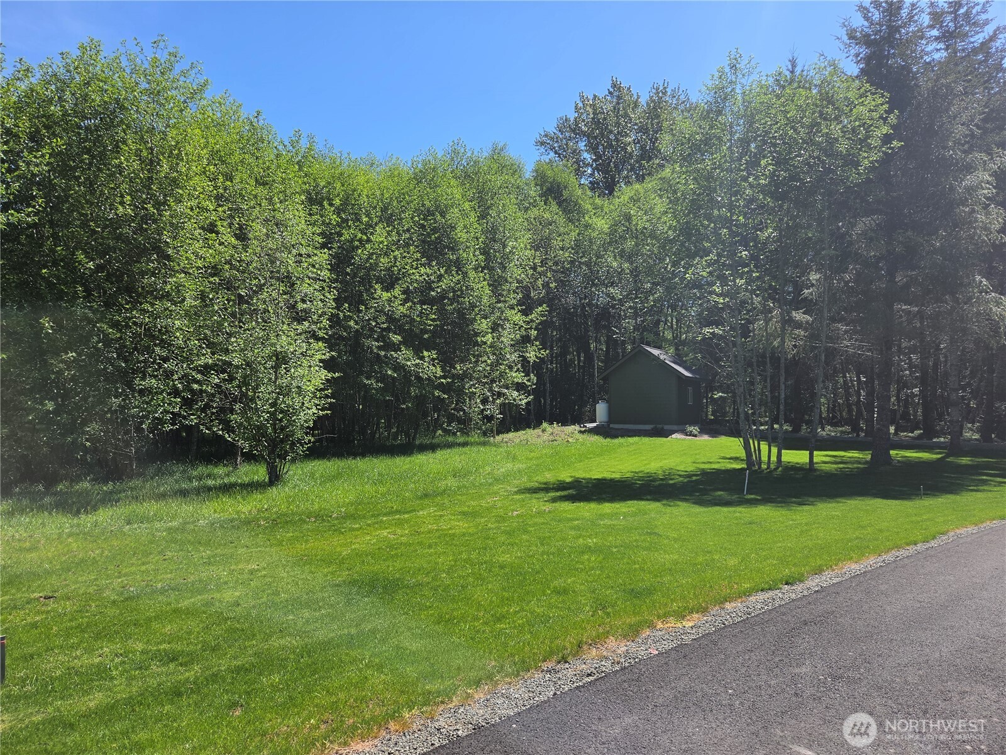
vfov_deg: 58.9
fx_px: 668
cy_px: 378
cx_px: 503
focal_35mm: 23
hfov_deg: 73.9
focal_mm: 5.4
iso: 80
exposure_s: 1/2593
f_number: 1.8
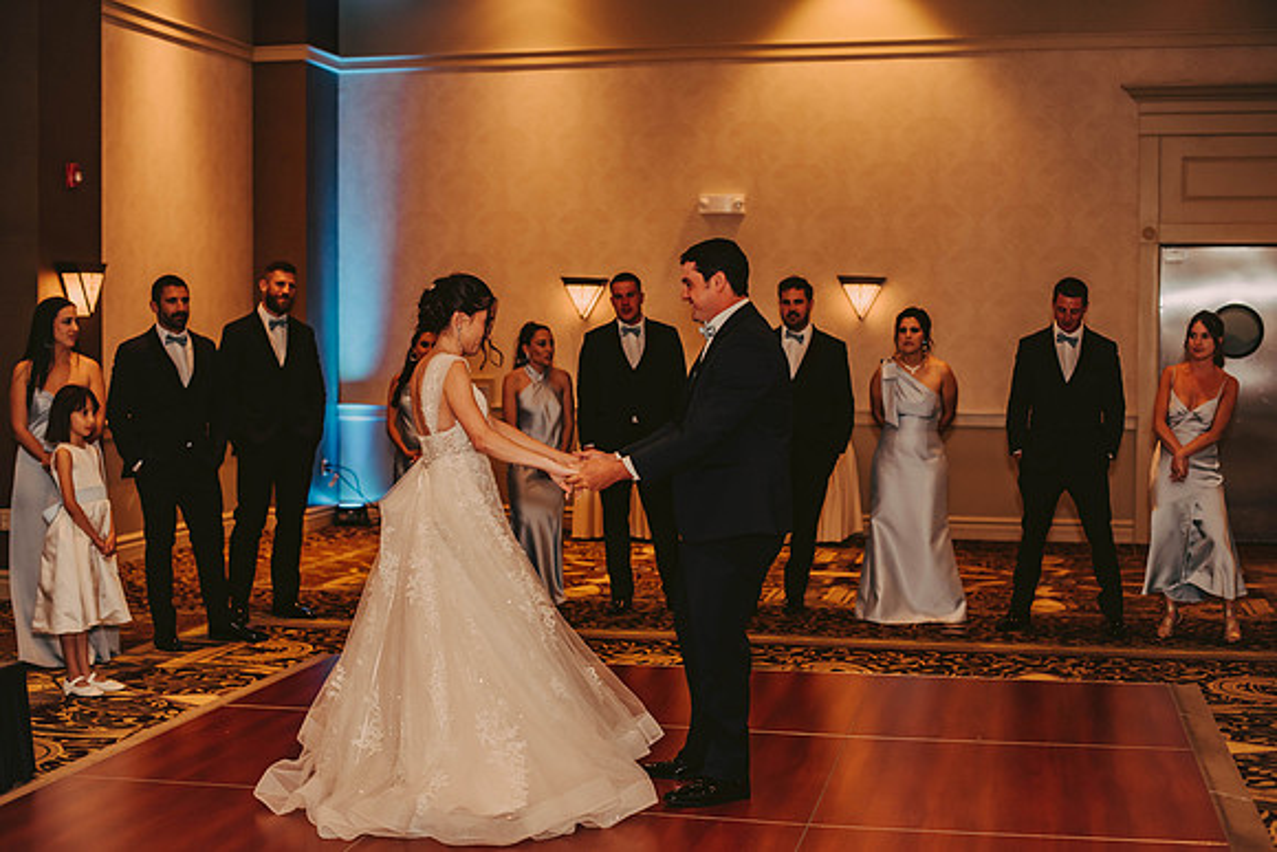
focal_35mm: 50
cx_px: 638
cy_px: 426
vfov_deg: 27.0
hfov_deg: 39.6
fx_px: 1774
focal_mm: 50
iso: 800
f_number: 2.5
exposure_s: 1/125
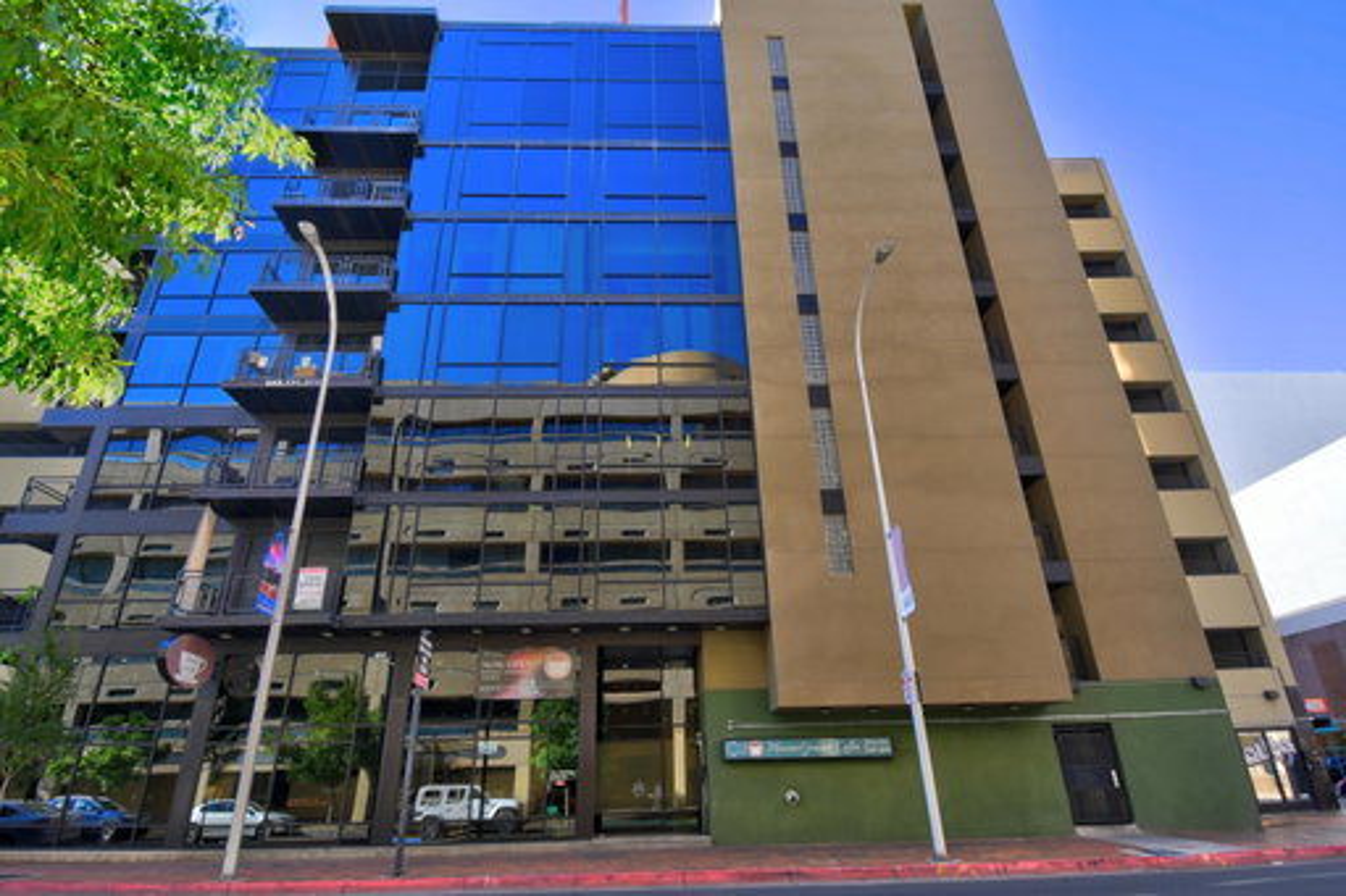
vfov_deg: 67.3
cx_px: 673
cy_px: 448
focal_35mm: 18
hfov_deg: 90.0
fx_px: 673
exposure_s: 1/60
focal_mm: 12
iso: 100
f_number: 6.3
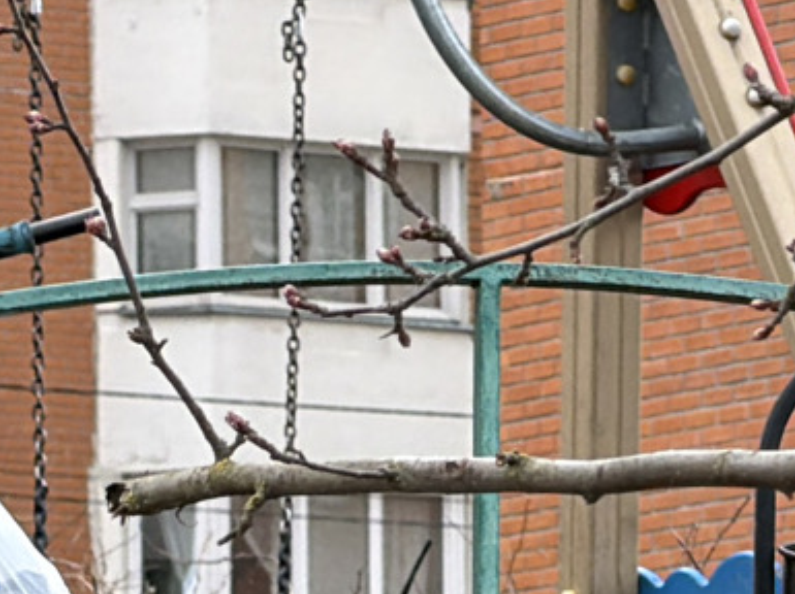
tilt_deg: +5.3
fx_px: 11931
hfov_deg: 3.8
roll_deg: +1.0
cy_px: 734
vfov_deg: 2.9
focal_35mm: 520
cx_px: 1768
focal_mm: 16.89
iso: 50
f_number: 2.8
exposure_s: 1/315
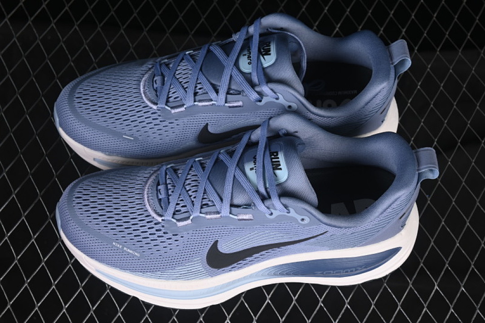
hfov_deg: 27.0
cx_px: 242
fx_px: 1010
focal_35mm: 75
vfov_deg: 18.2
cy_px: 162
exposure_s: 1/60
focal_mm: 50
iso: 160
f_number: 7.1
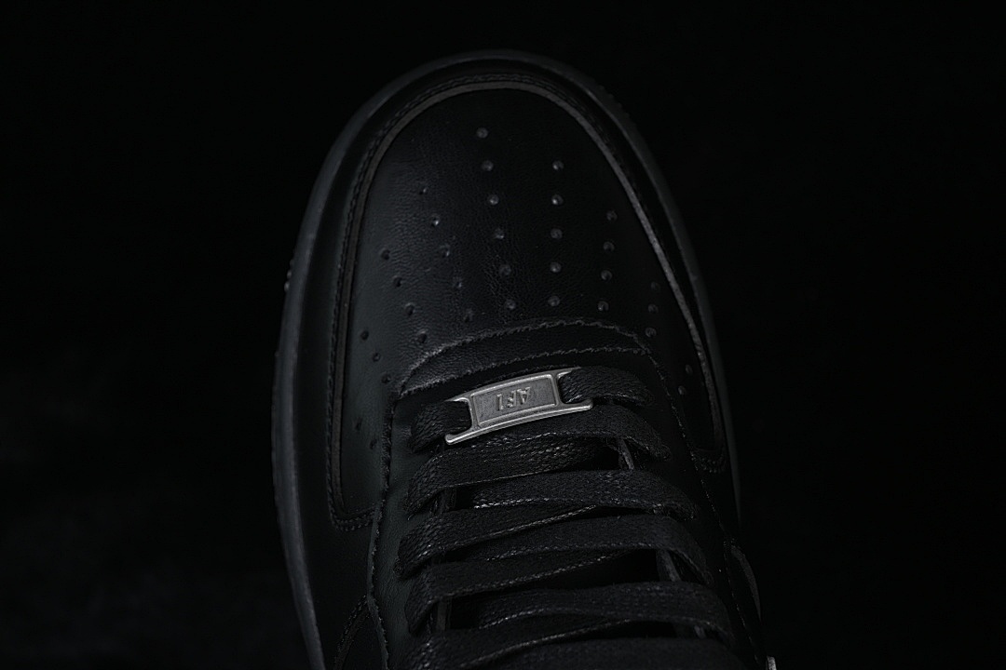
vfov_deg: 18.2
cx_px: 503
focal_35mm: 75
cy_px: 335
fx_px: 2096
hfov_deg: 27.0
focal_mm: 50
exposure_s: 1/50
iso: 160
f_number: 6.3
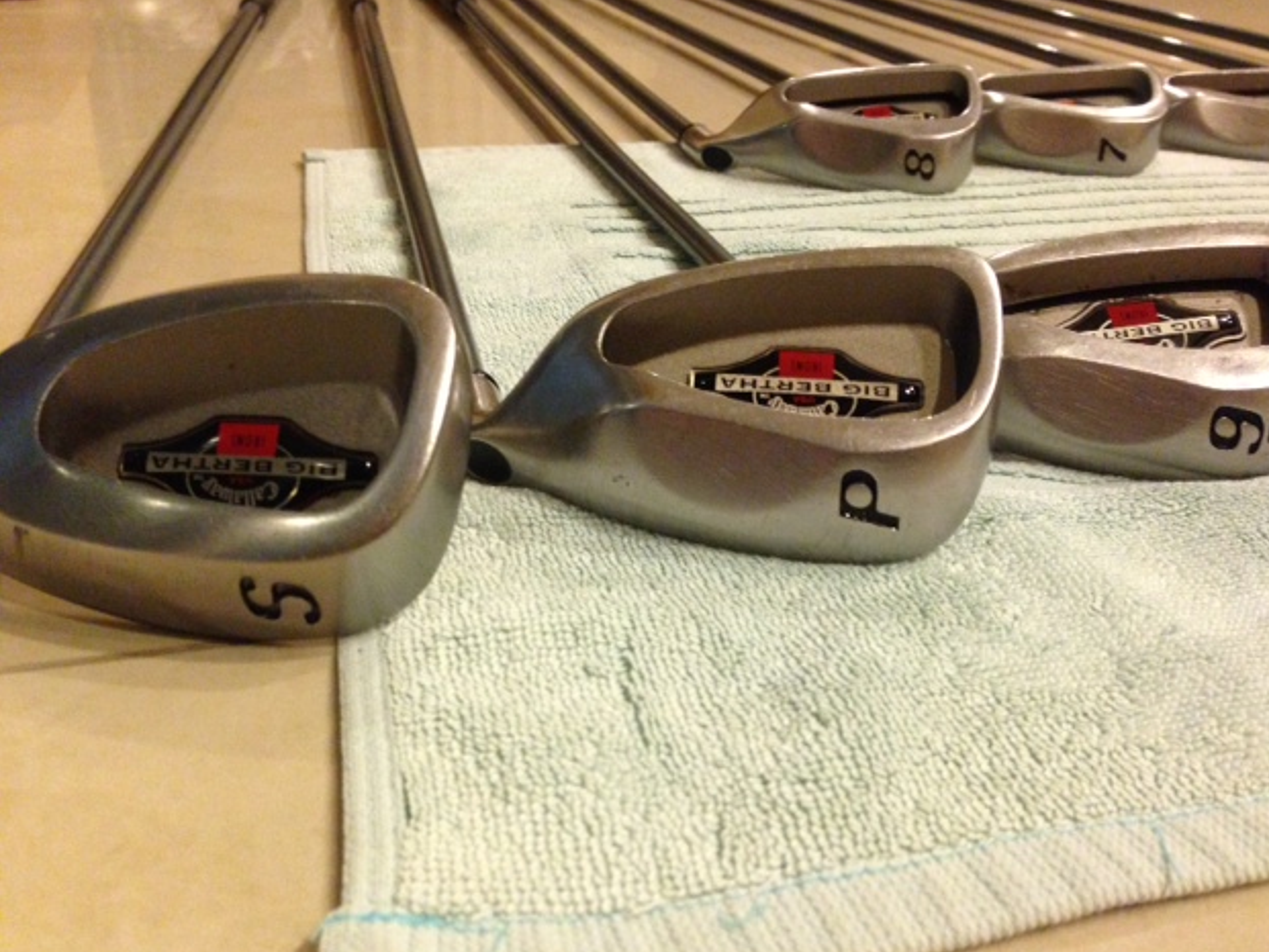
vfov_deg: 41.8
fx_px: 1247
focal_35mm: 34
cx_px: 652
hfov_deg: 53.9
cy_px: 470
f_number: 2.4
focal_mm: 4.13
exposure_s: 1/15
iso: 500
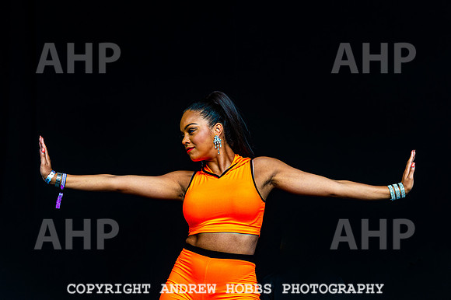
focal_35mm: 140
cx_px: 231
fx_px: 1747
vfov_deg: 9.8
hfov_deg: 14.7
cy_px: 148
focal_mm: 135
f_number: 5
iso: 500
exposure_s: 1/1000
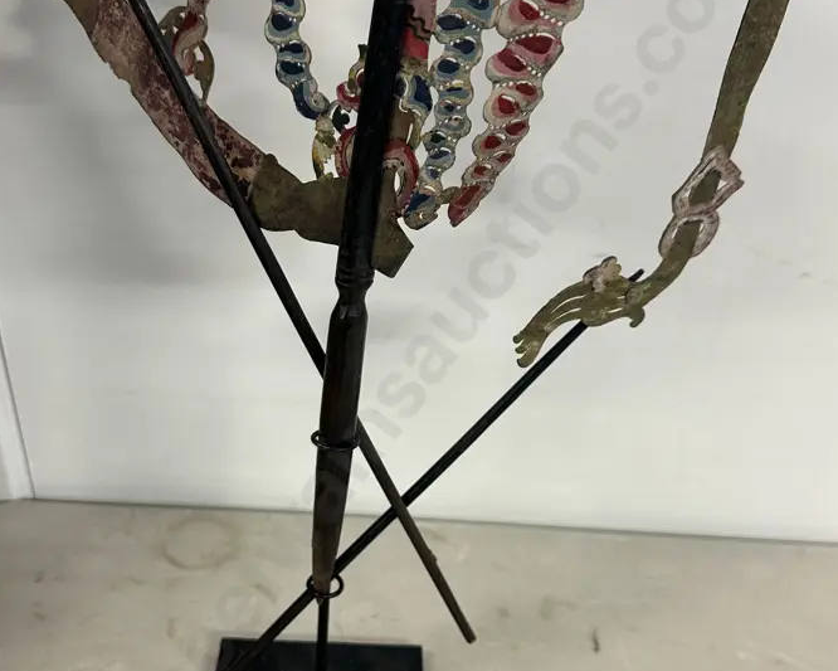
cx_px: 390
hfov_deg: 50.2
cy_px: 408
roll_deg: -1.9
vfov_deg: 40.9
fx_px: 893
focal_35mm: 36
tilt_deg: -32.4
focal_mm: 6.86
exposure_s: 1/50
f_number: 1.78
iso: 125
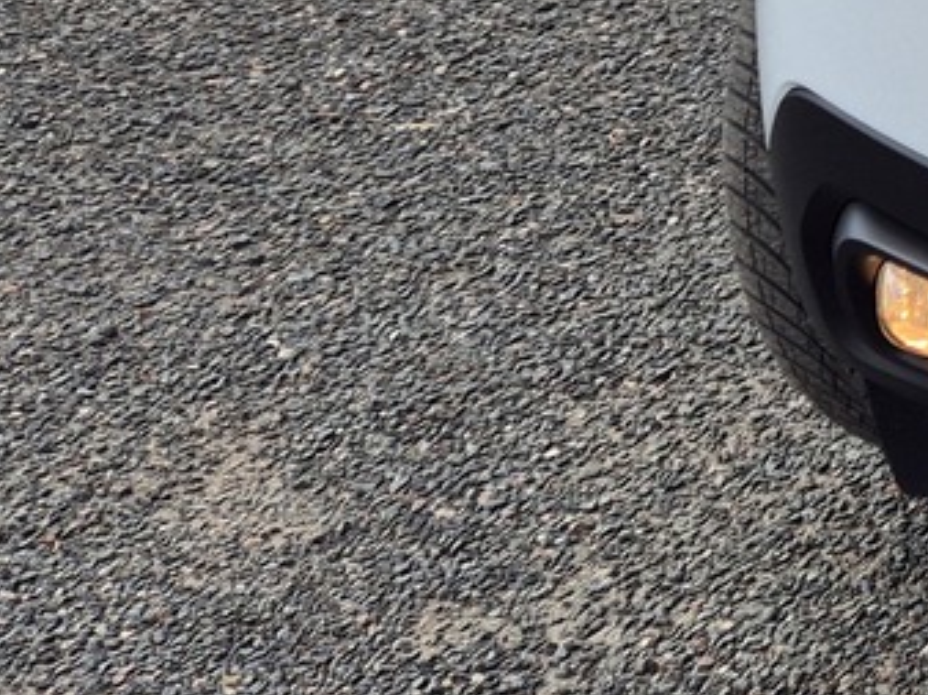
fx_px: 2920
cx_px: 1971
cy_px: -607
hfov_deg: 14.4
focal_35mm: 109
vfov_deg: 12.3
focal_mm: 5.4
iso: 25
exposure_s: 1/1040
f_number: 1.8
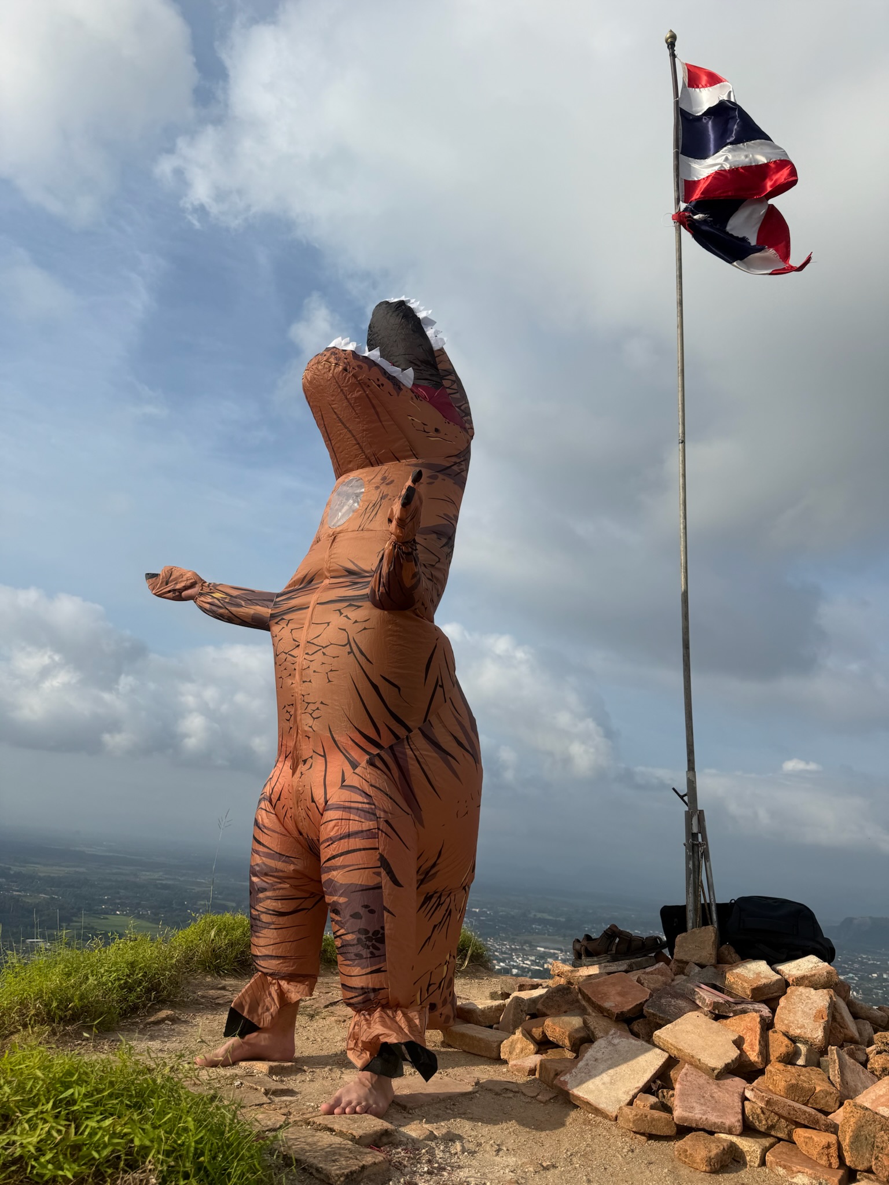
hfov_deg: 56.8
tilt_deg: +17.7
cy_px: 592
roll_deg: -7.8
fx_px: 822
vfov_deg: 71.6
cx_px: 444
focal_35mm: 24
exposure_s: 1/8130
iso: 80
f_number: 1.78
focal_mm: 6.76
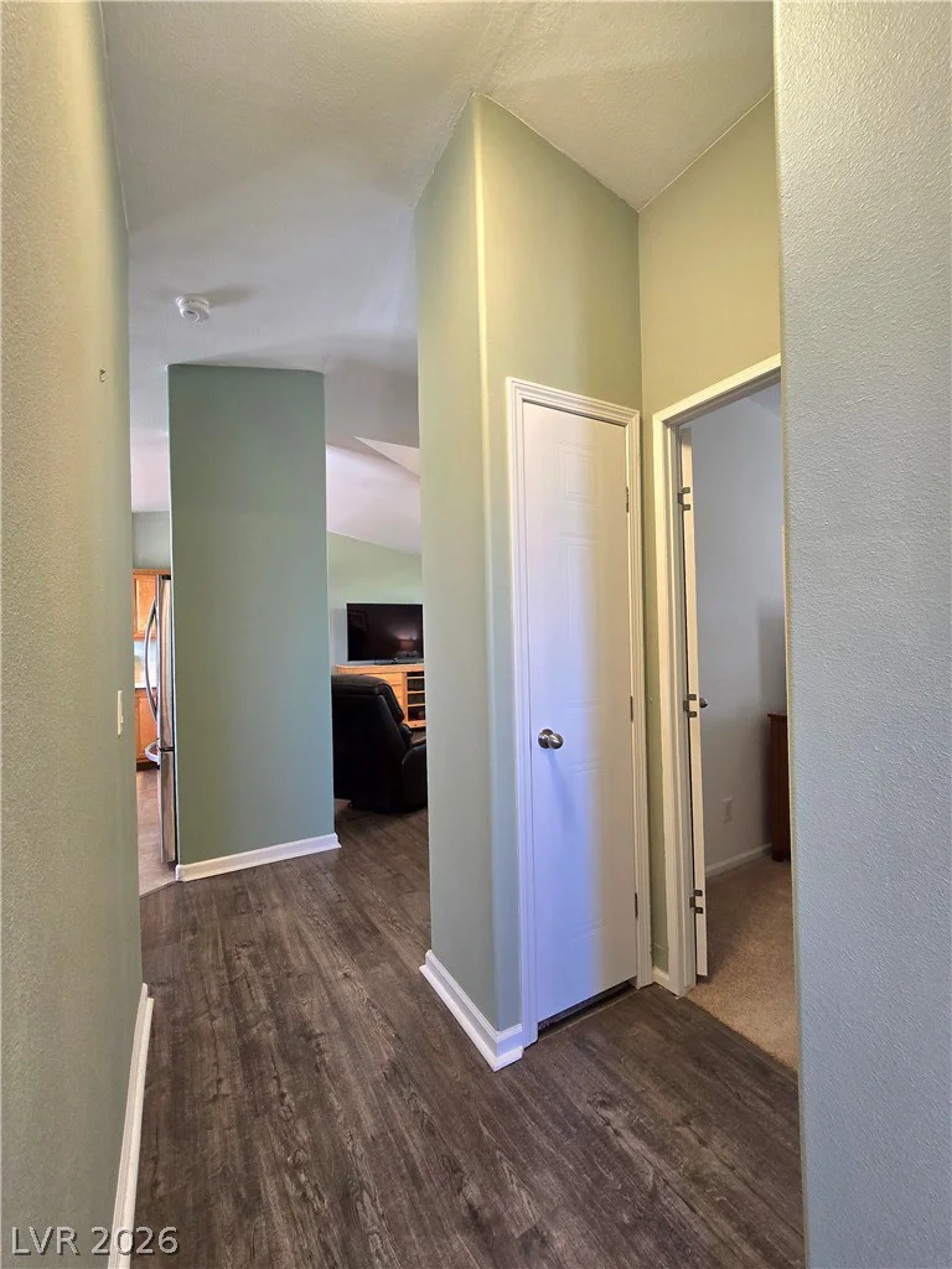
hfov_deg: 89.9
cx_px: 476
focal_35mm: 13
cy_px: 634
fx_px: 477
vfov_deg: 106.2
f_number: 2.2
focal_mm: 2.2
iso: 250
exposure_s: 1/60.2
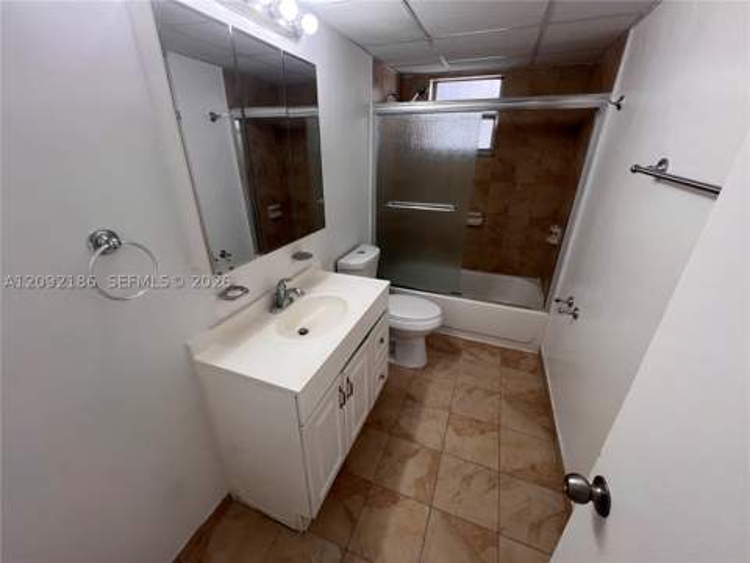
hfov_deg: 106.2
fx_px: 282
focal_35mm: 13
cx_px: 375
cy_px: 282
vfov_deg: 89.9
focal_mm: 1.57
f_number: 1.8
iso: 64
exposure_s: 1/120
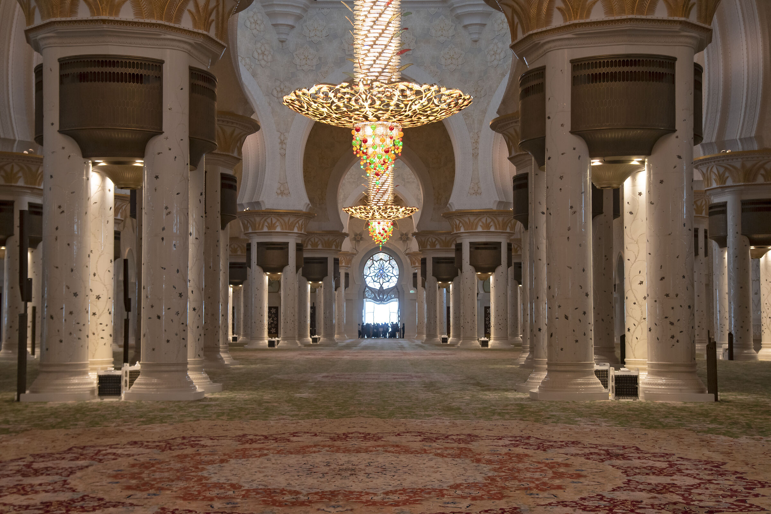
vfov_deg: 27.0
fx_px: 1071
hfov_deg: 39.6
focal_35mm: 50
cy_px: 257
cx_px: 386
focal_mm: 50
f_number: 7.1
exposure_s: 1/125
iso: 1600
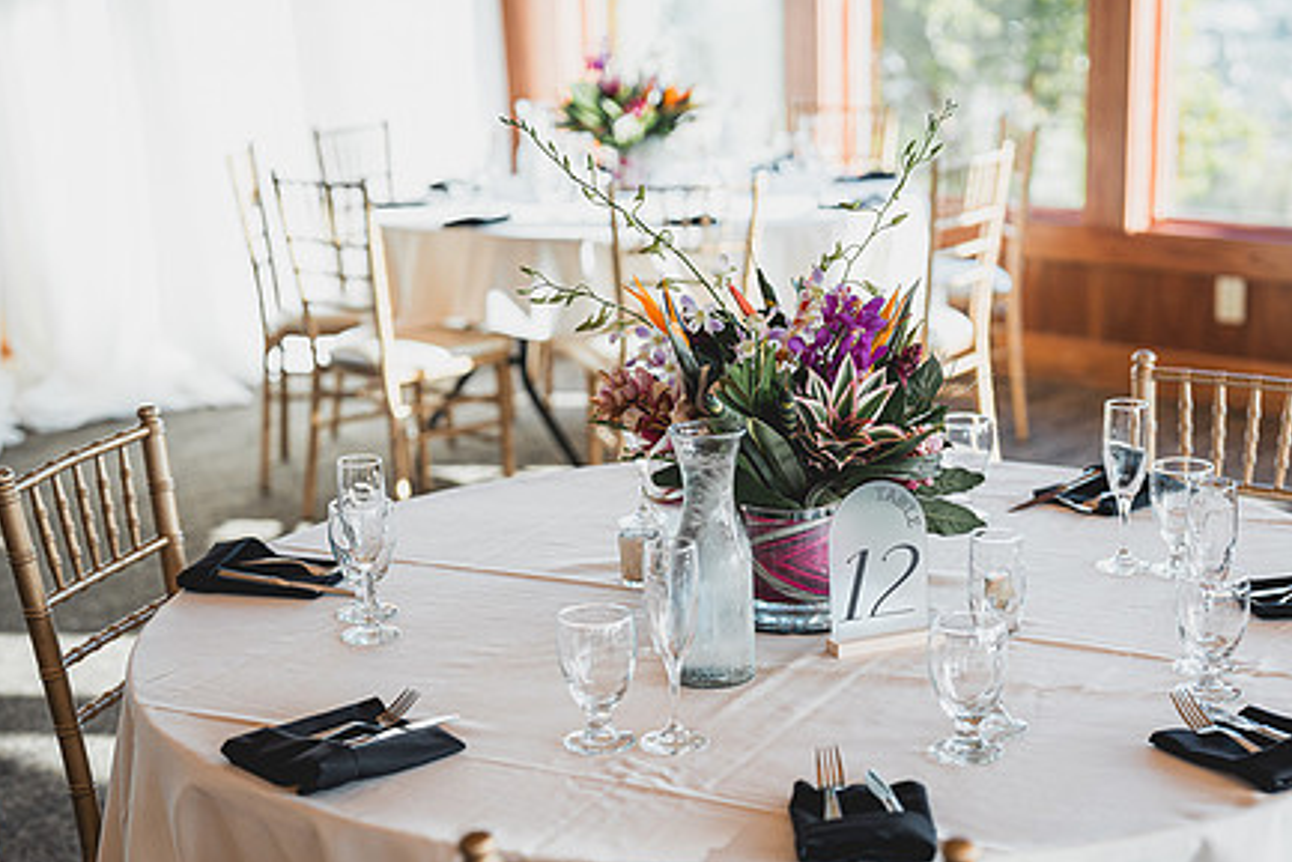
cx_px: 776
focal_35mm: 67
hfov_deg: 30.0
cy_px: 565
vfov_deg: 20.3
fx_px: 2405
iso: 320
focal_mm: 50
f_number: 2
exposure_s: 1/800
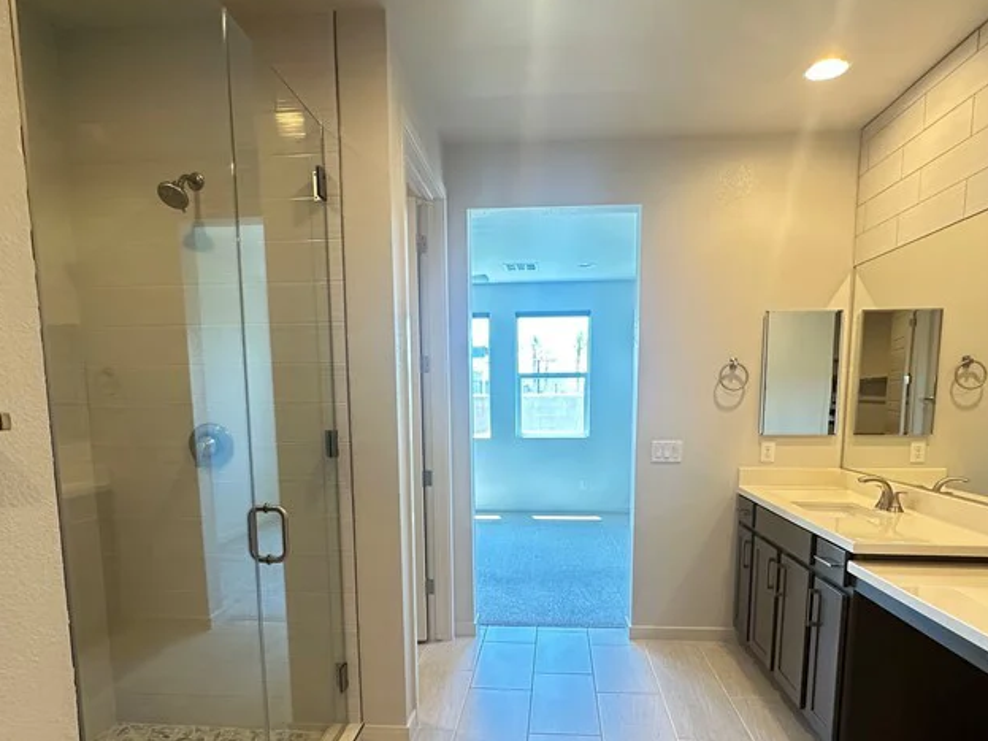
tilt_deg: -7.8
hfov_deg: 73.9
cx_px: 498
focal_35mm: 23
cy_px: 487
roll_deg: +0.9
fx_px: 656
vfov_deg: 57.7
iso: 200
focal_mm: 2.22
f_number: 2.2
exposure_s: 1/60
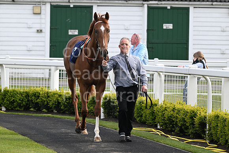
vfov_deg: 6.9
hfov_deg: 10.3
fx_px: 1272
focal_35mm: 200
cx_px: 114
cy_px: 76
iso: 800
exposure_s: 1/1250
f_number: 6.3
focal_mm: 200
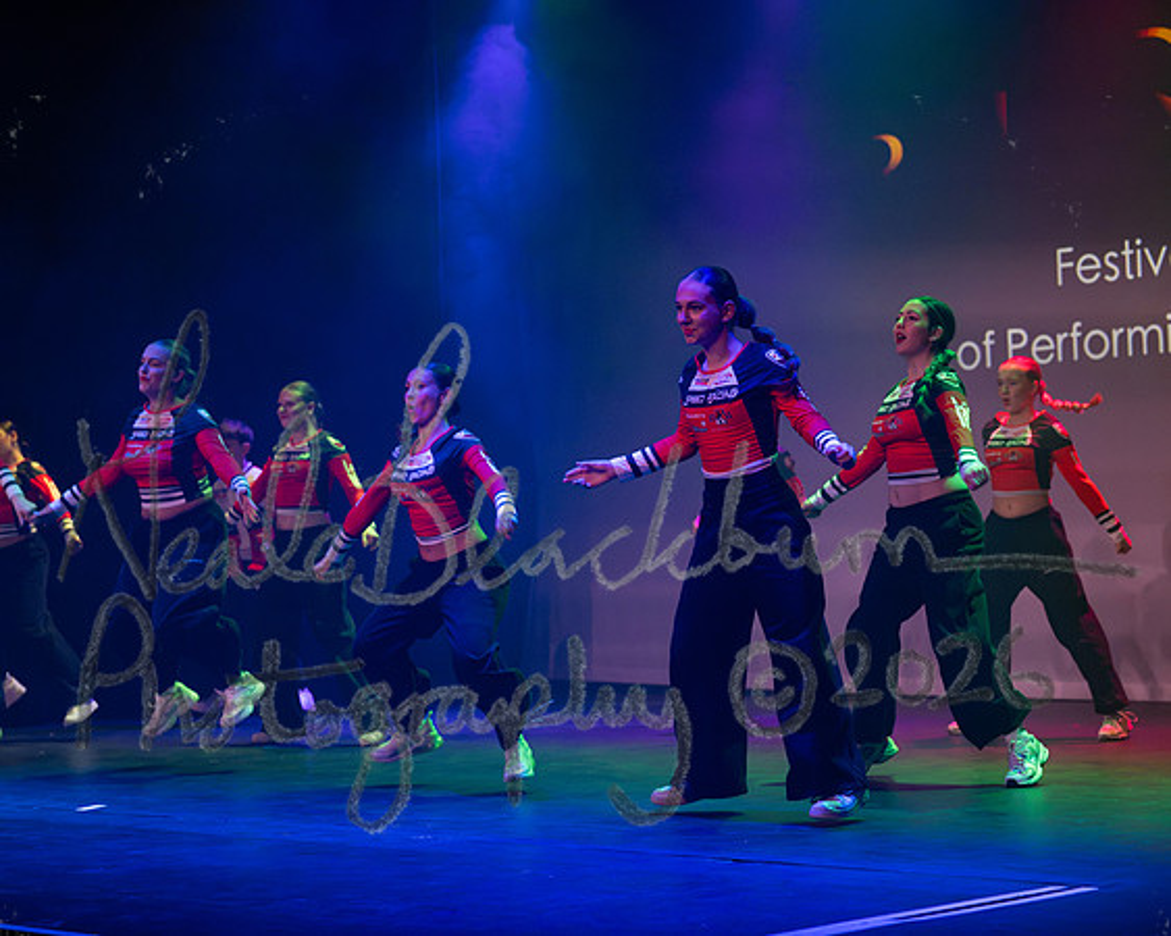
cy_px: 468
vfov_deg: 19.4
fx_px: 2733
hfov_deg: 24.2
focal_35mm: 79
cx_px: 506
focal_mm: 70
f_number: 4
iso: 5000
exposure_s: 1/500
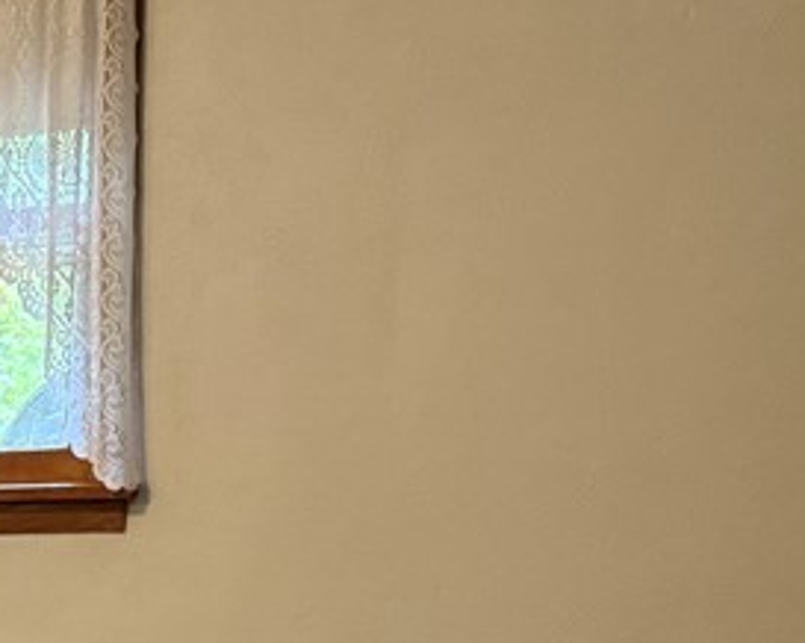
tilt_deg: -11.2
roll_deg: +0.5
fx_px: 2095
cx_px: -419
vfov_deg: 16.1
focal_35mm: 88
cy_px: 932
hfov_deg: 19.0
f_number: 1.78
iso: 640
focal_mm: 6.76
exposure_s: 1/60
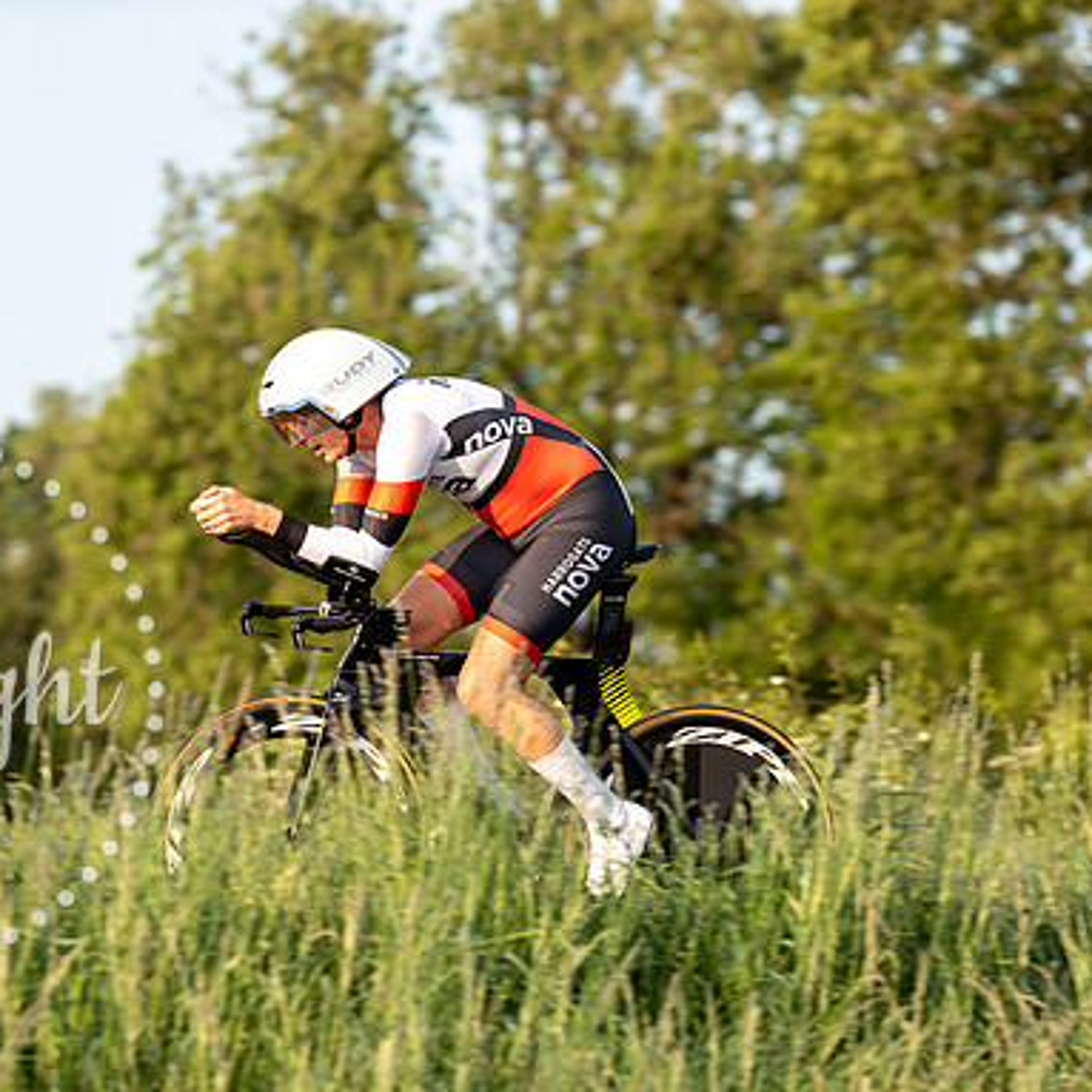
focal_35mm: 211
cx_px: 339
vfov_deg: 8.3
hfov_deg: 8.3
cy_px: 549
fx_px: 7531
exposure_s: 1/640
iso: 160
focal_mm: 164
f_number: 4
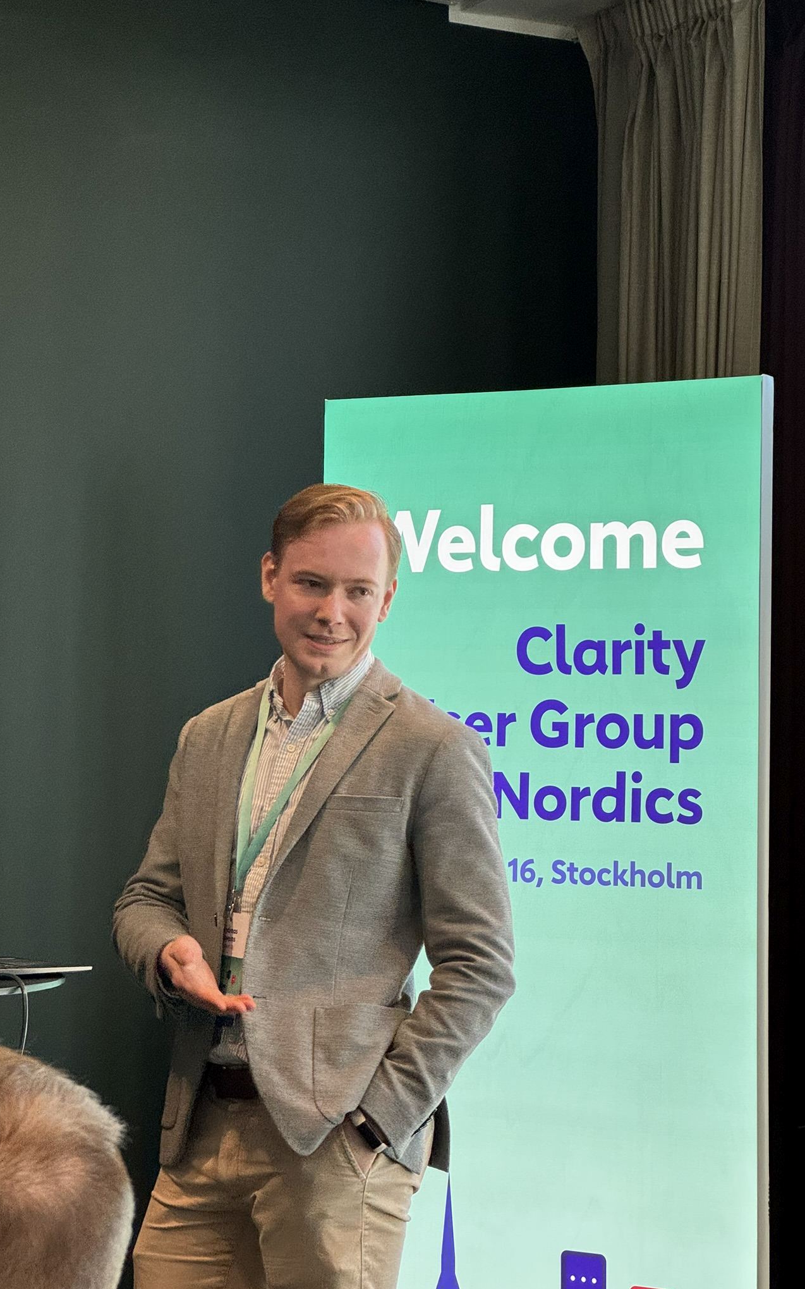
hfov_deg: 15.9
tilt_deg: +3.0
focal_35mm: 82
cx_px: 445
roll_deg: -1.7
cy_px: 645
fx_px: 2879
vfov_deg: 25.2
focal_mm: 9
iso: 250
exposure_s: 1/180
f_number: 2.8
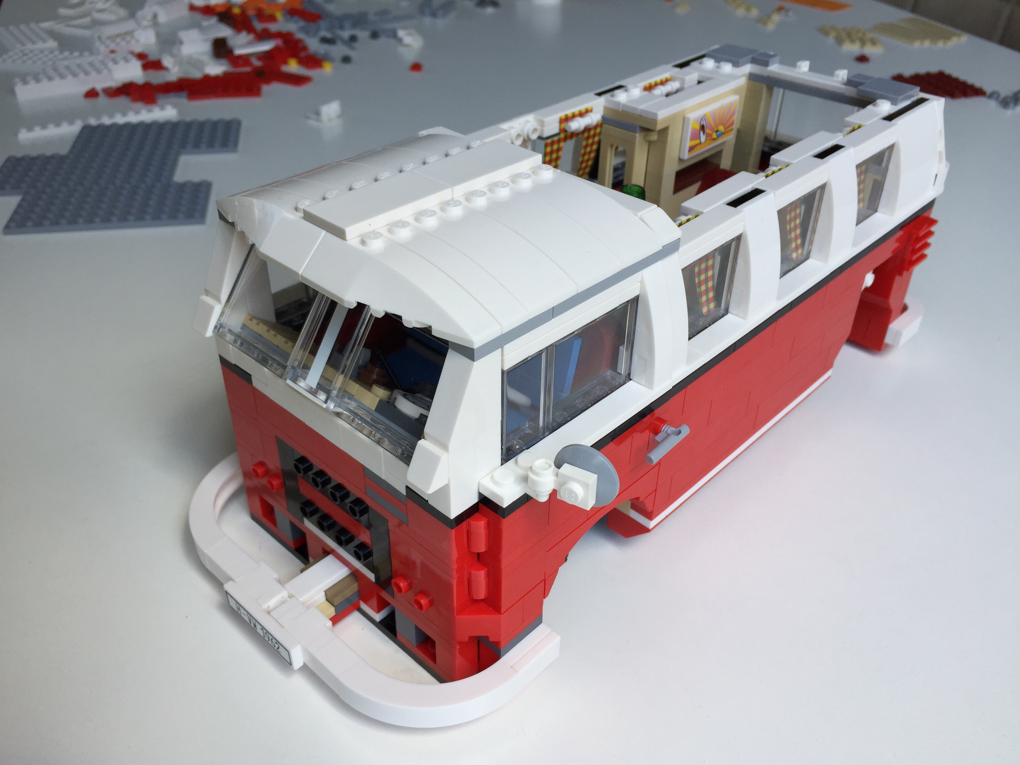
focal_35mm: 29
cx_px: 510
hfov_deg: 61.7
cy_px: 382
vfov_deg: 48.2
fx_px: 855
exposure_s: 1/449
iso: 32
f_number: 2.2
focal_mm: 4.15
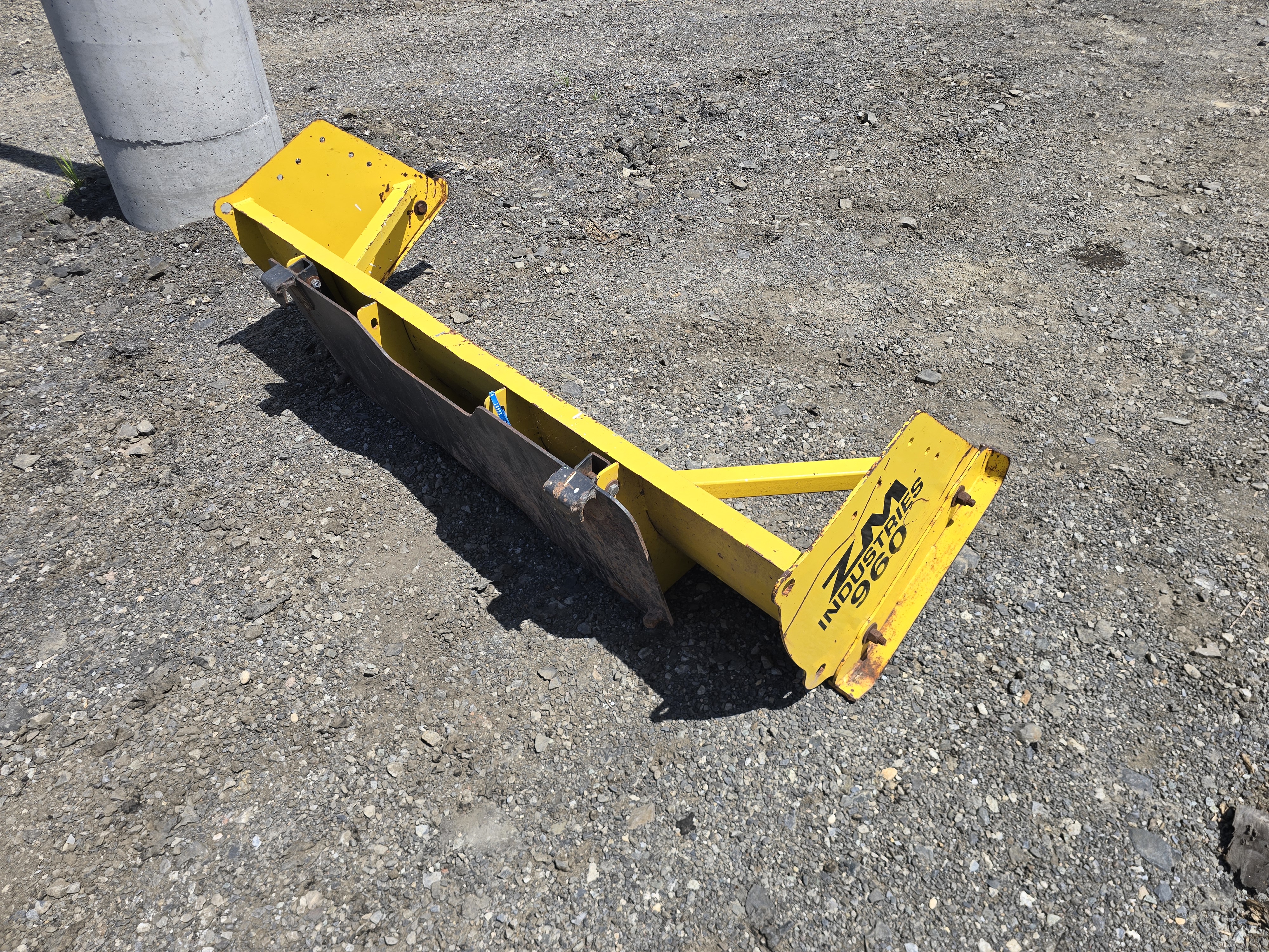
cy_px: 476
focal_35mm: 23
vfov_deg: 58.9
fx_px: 843
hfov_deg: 73.9
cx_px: 634
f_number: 1.7
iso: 12
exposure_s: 1/897
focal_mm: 6.3
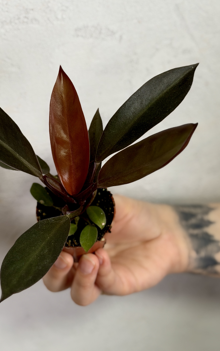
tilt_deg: -24.8
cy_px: 111
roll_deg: -0.3
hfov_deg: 18.1
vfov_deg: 28.4
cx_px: 78
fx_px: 691
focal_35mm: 72
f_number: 1.78
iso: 50
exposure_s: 1/121
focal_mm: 6.76
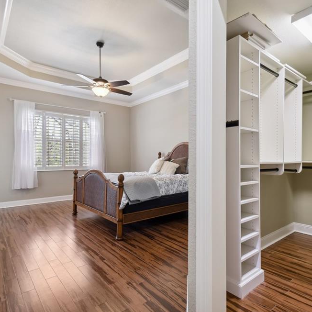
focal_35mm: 20
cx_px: 182
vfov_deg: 74.8
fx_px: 204
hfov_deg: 74.3
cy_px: 155
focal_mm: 10
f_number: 7.1
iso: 100
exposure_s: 1/1.25
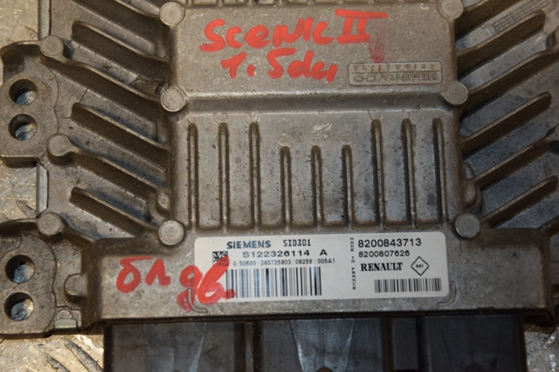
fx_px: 1443
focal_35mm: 93
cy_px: 186
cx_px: 280
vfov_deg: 14.7
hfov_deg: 21.9
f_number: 5.3
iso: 800
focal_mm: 62
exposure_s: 1/200
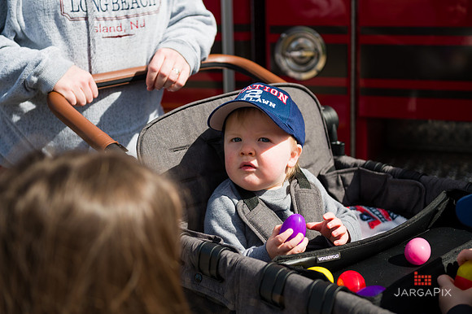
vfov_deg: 21.9
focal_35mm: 62
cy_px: 157
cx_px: 236
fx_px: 812
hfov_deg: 32.4
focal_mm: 62
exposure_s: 1/3200
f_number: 4
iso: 200
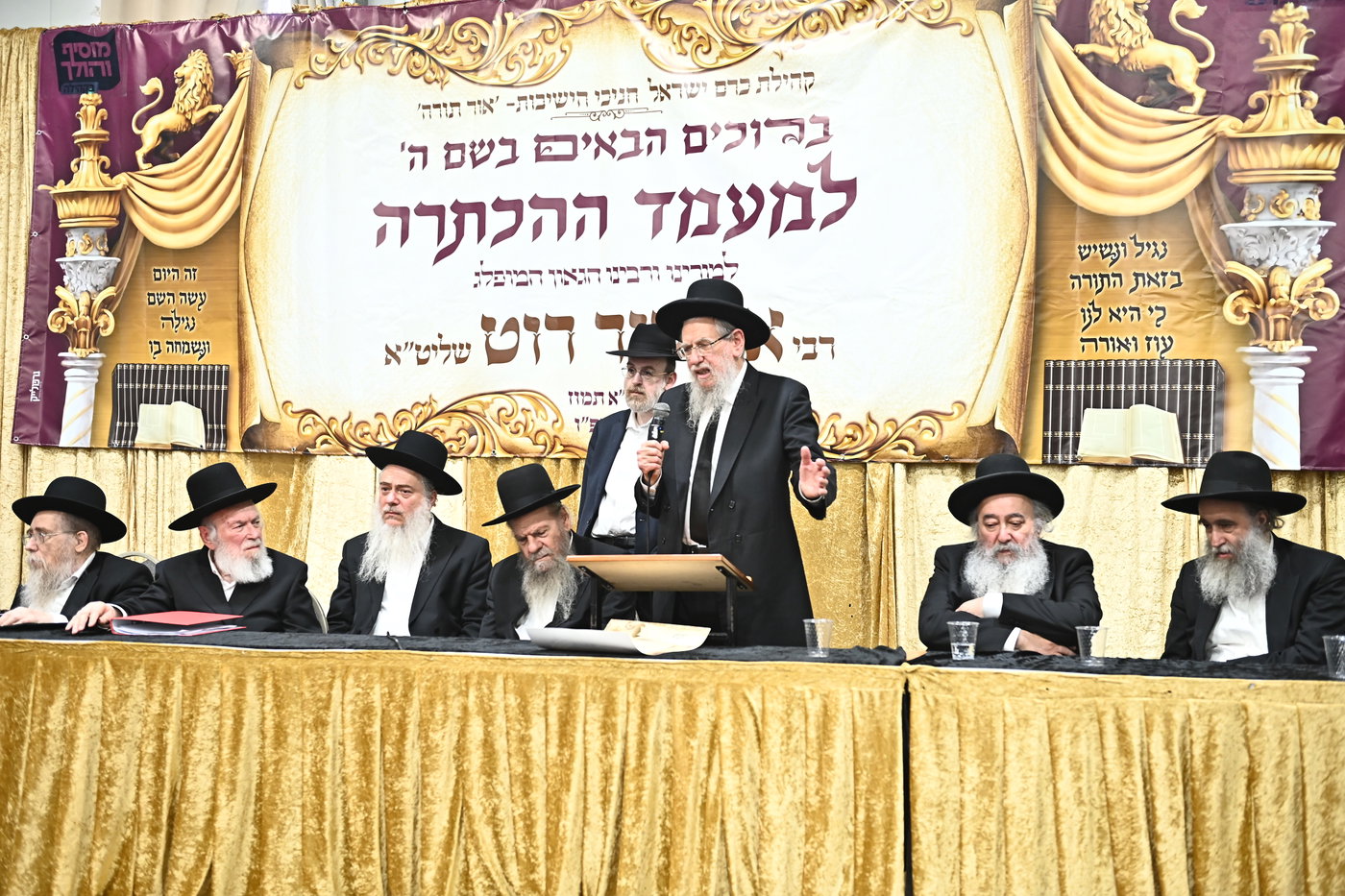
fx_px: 1644
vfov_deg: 30.5
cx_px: 672
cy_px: 448
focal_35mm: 44
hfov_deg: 44.5
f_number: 3.2
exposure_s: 1/200
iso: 1600
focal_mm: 44
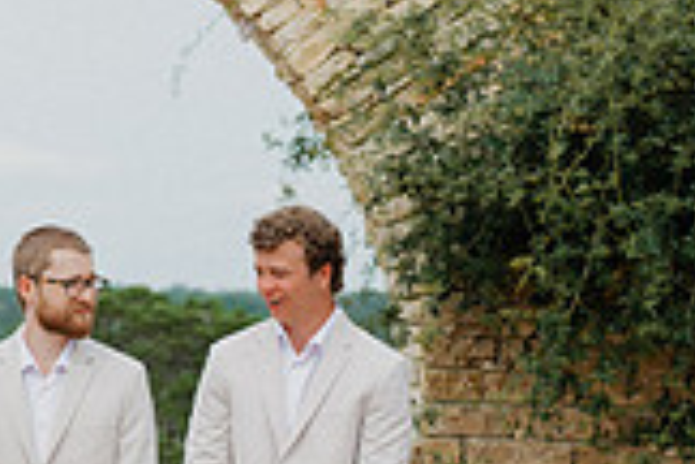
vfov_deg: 7.7
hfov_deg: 11.2
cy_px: 346
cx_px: -210
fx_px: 3455
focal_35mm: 179
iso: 160
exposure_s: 1/4000
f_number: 2.5
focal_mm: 50
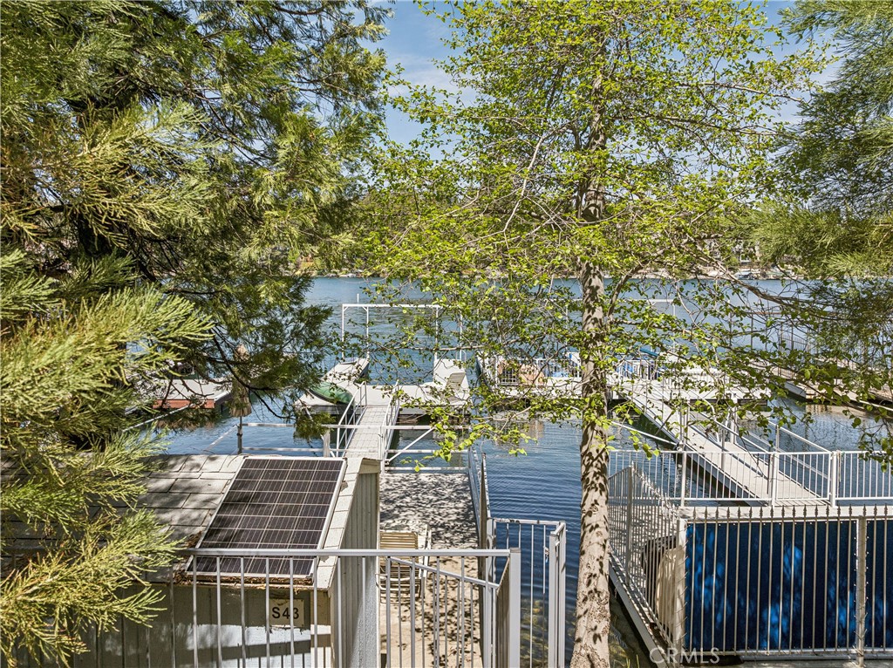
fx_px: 619
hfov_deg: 71.6
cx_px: 446
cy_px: 334
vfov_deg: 56.7
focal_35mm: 24
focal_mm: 12.3
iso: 100
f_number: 2.8
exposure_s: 1/60
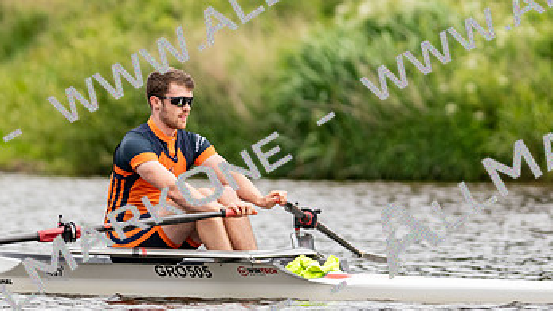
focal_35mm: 788
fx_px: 11552
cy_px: 128
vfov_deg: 1.5
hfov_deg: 2.7
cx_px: 244
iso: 400
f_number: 4
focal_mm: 300
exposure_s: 1/2000
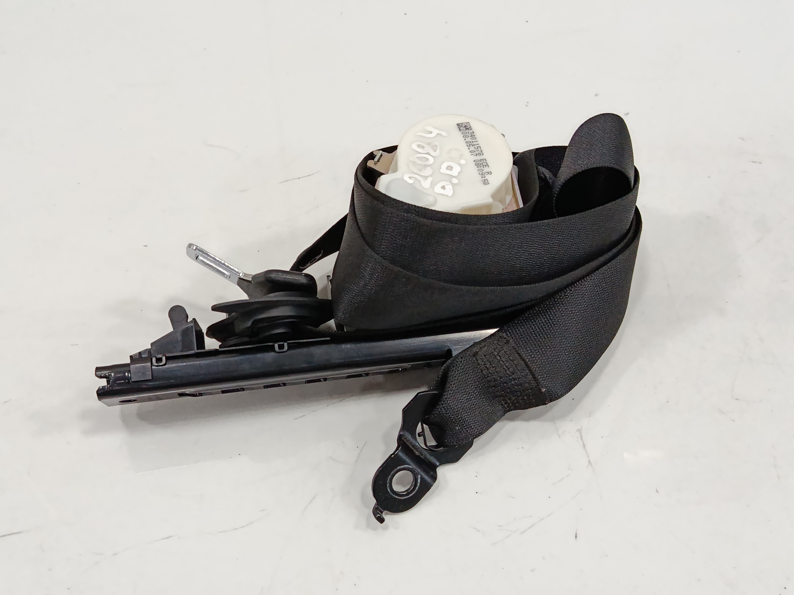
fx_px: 895
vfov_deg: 36.8
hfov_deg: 47.9
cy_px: 298
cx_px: 397
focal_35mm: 39
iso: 973
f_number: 1.7
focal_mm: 5.24
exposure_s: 1/100
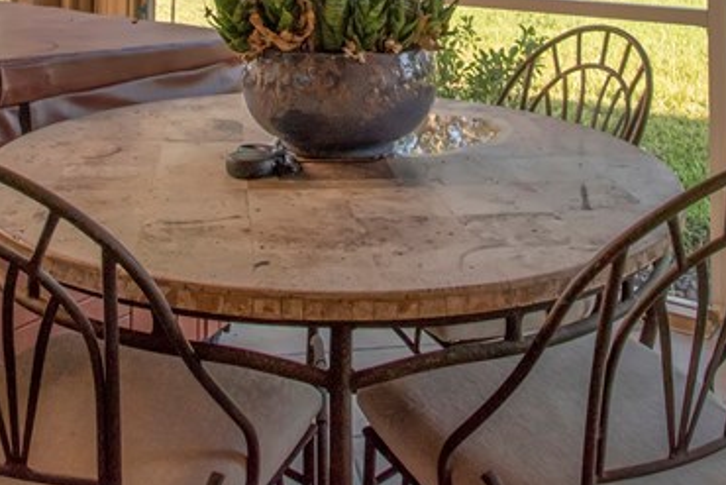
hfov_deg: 44.4
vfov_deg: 25.1
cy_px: -194
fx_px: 888
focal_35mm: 44
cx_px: 402
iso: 400
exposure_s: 1/200
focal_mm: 10
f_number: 7.1
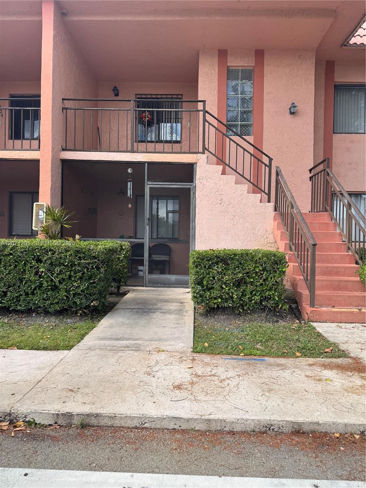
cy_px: 244
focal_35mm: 24
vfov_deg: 71.6
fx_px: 338
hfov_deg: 56.8
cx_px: 183
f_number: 1.78
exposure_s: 1/1488
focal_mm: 6.76
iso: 80
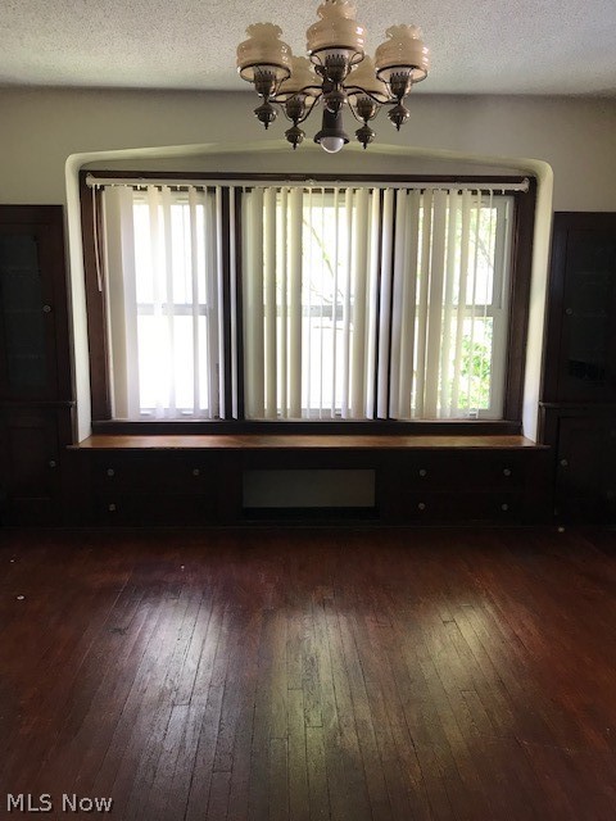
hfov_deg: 49.7
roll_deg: +1.0
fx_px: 664
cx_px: 308
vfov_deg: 63.4
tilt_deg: -8.0
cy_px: 410
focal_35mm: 28
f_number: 1.8
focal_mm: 3.99
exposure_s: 1/40
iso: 25
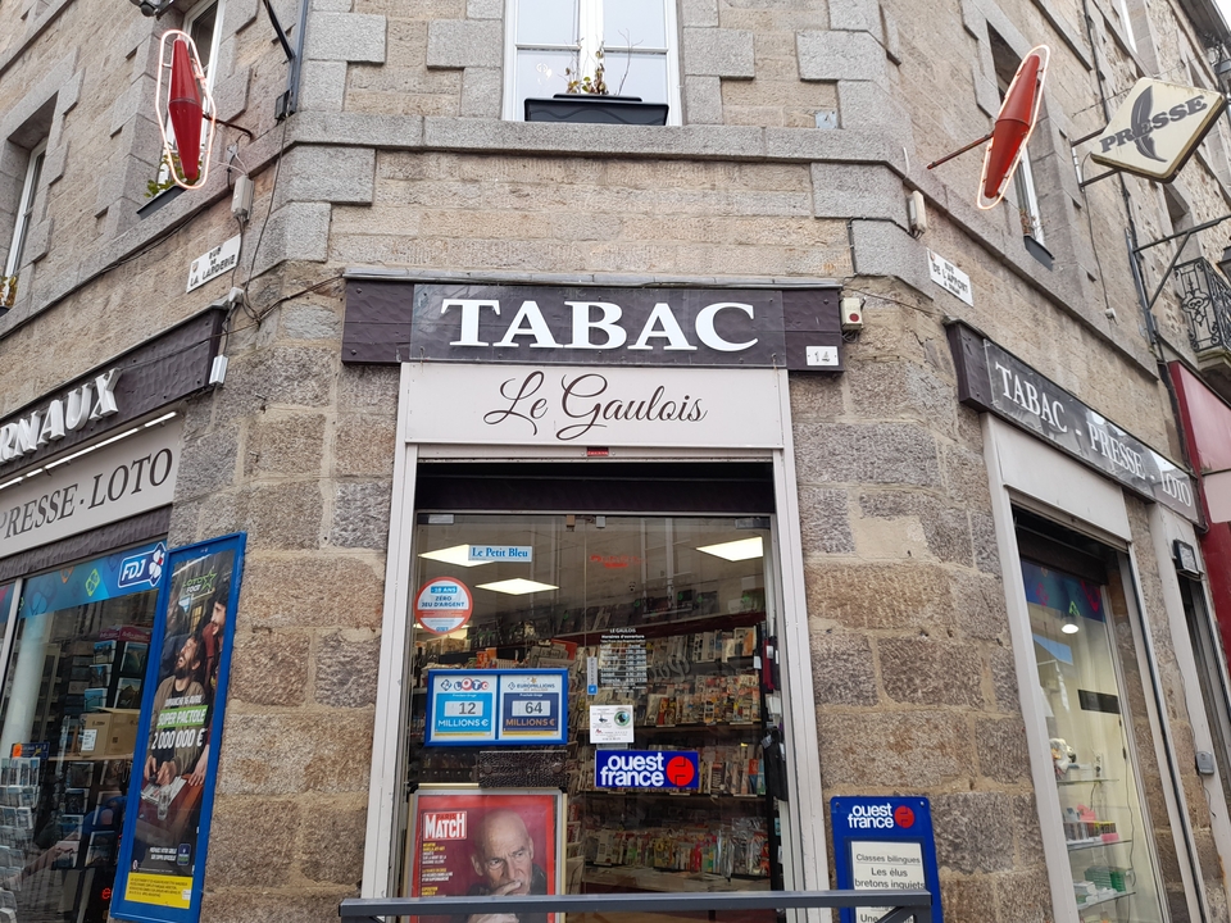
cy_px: 462
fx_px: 889
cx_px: 616
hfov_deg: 69.4
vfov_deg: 54.9
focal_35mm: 25
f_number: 2
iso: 25
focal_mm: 4.6
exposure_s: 1/100
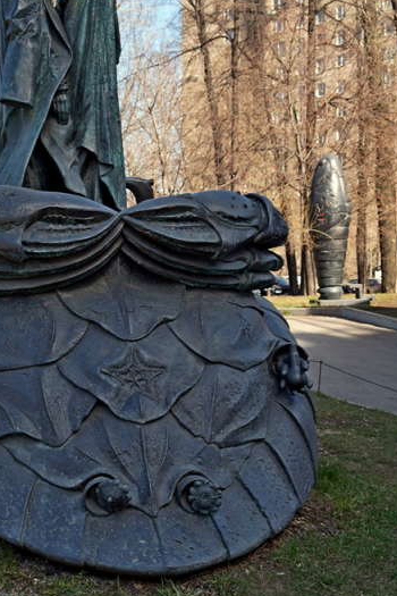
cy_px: 329
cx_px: 116
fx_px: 1059
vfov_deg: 31.4
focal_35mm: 64
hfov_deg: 21.1
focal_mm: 28
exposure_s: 1/100
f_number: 8
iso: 100
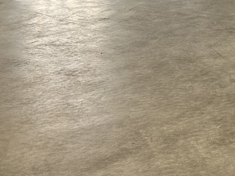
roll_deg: -0.5
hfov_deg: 18.5
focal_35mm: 89
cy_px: -52
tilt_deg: -6.1
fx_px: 604
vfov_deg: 15.8
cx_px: 389
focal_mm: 6.86
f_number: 1.78
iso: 80
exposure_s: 1/100
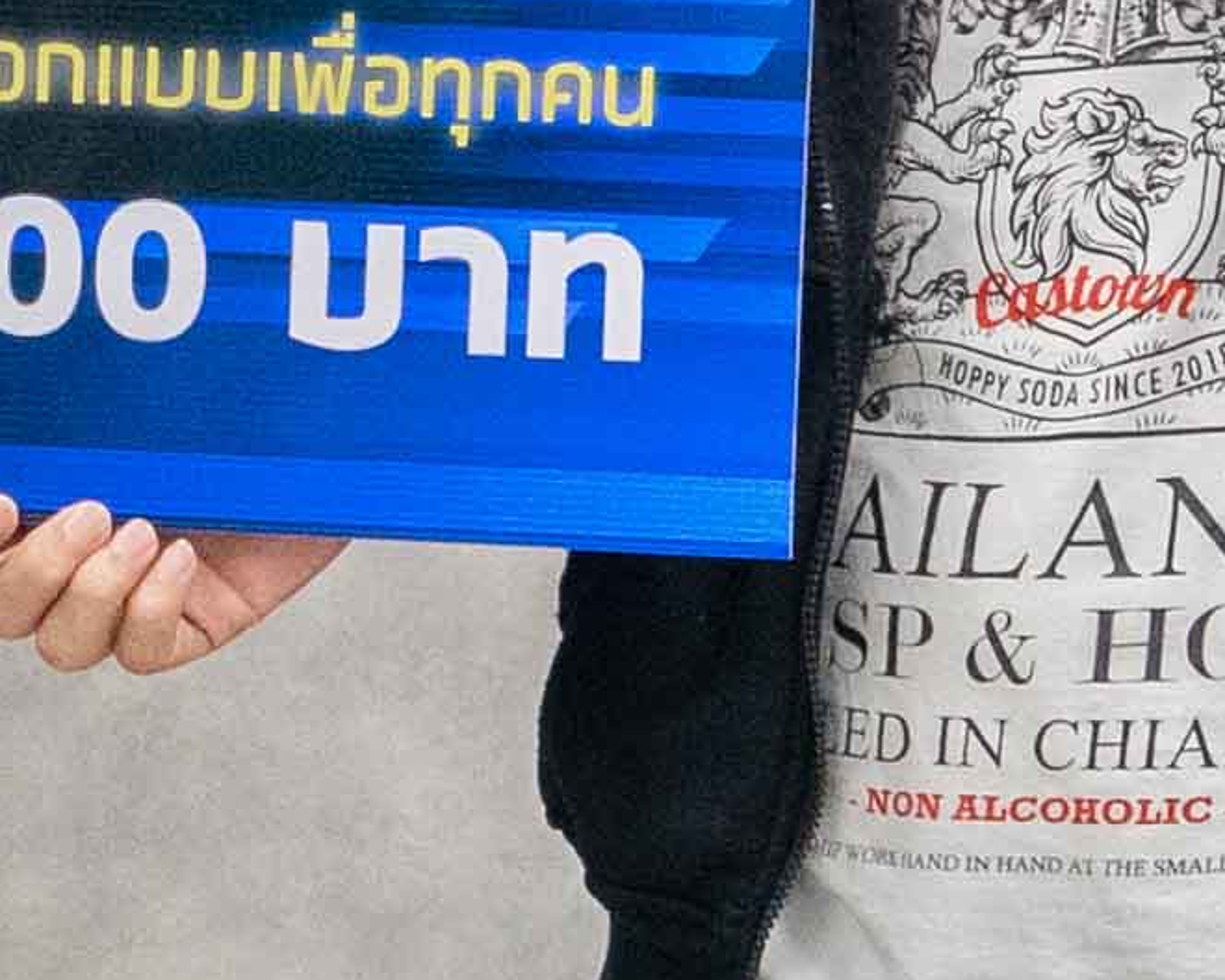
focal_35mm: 273
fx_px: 9898
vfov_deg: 5.7
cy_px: 171
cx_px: -225
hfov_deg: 7.0
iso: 1600
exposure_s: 1/100
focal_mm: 32
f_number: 5.6
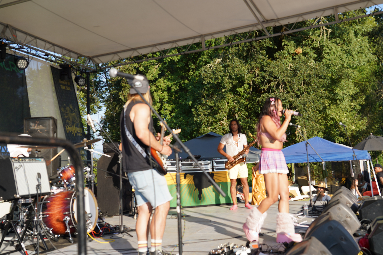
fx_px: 447
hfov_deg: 46.4
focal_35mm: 42
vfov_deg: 31.9
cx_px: 192
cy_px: 128
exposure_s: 1/250
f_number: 5
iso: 100
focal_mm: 42
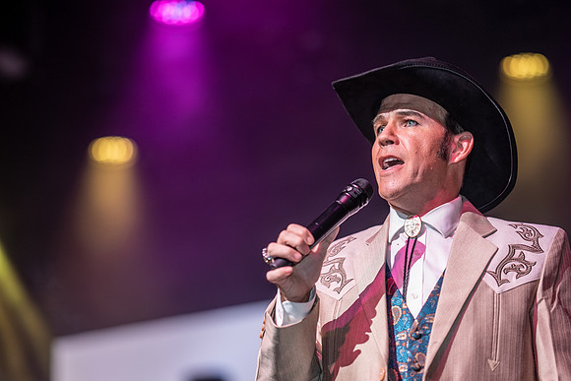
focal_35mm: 135
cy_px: 190
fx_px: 2142
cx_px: 286
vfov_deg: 10.2
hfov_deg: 15.2
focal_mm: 135
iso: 320
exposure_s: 1/250
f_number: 1.8
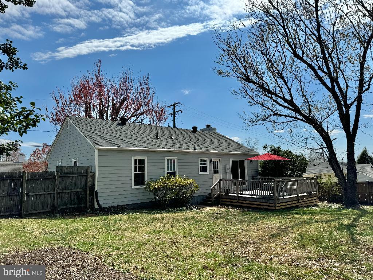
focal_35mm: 24
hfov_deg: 71.6
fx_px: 259
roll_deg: +1.2
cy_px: 140
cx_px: 186
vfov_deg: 56.8
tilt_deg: +5.1
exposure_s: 1/9009
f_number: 1.78
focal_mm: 6.76
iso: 80
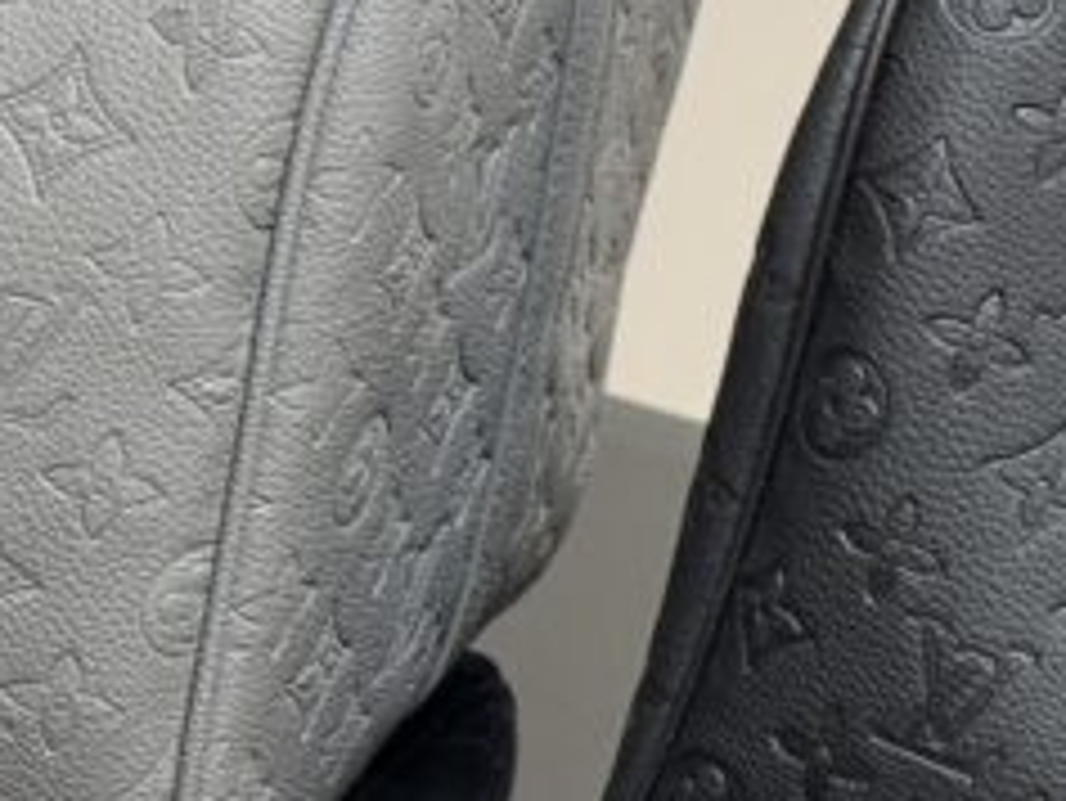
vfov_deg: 7.2
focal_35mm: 207
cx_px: 2177
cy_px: 342
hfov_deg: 9.0
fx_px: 6378
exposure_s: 1/50
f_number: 1.78
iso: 125
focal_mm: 6.76
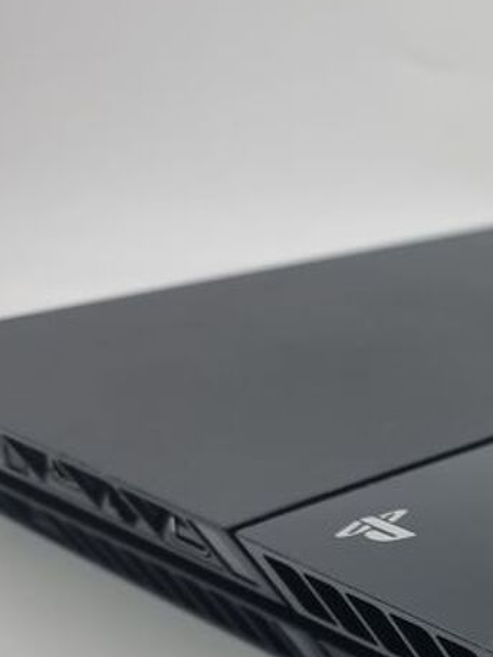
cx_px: 661
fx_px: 1329
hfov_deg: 19.2
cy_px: 620
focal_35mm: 70
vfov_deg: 26.6
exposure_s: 1/120
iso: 50
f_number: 1.8
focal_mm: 6.7
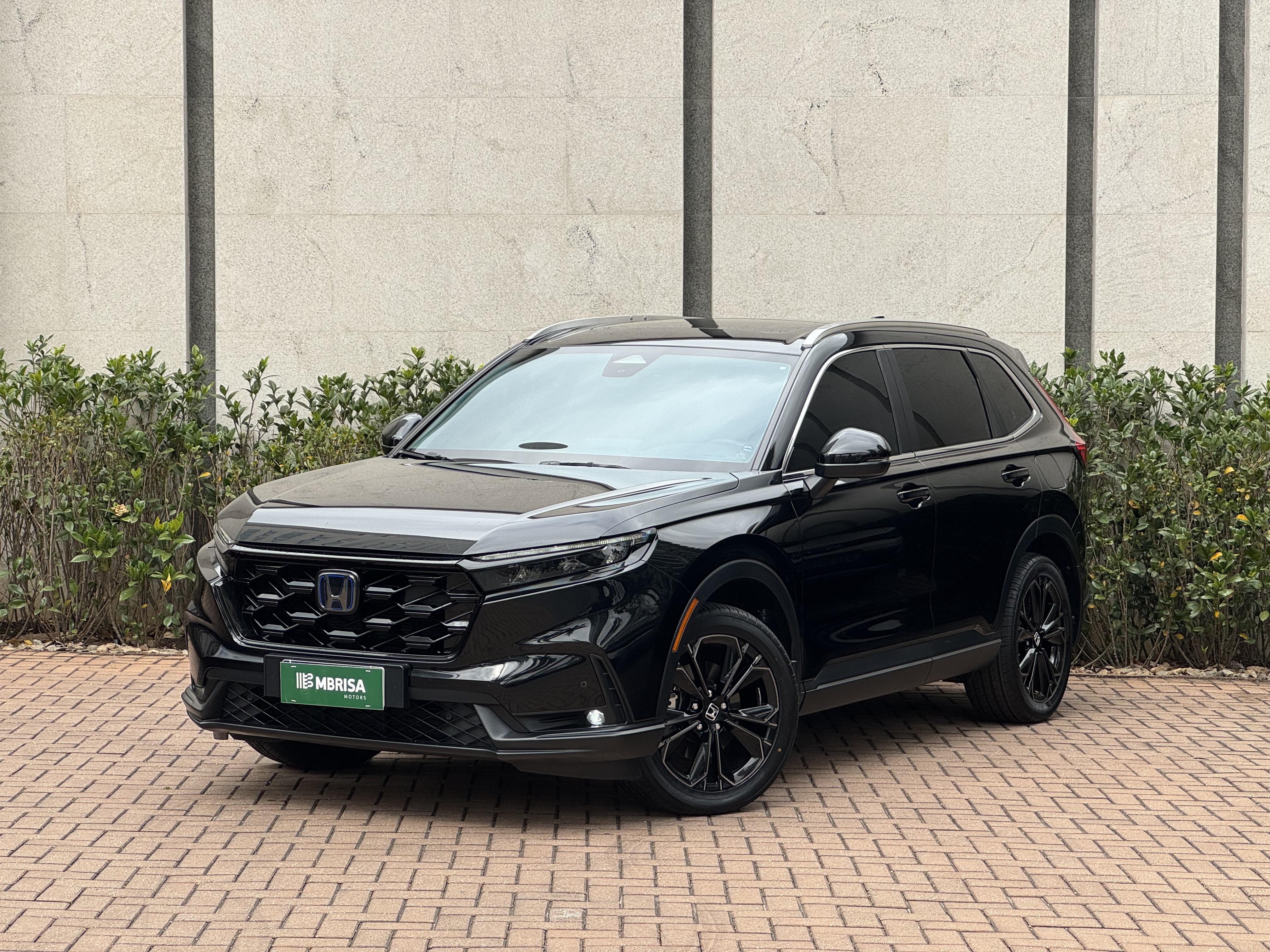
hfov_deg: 25.3
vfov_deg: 19.1
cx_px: 635
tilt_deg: -2.2
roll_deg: +0.5
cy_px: 476
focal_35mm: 77
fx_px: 2825
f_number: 2.8
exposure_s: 1/171
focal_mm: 9
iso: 25
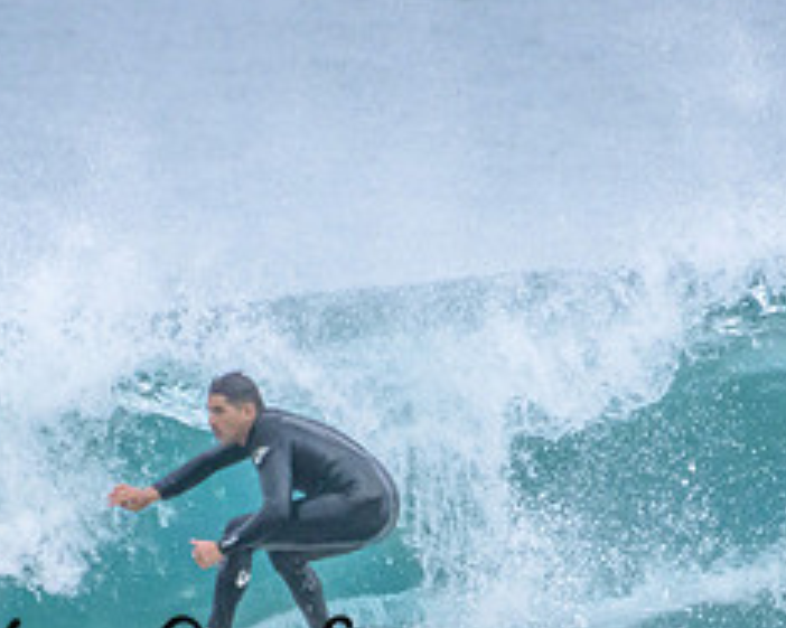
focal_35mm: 2329
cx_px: 302
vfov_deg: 0.7
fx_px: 54156
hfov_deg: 0.8
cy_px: 640
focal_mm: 1000
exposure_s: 1/2000
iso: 4000
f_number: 11
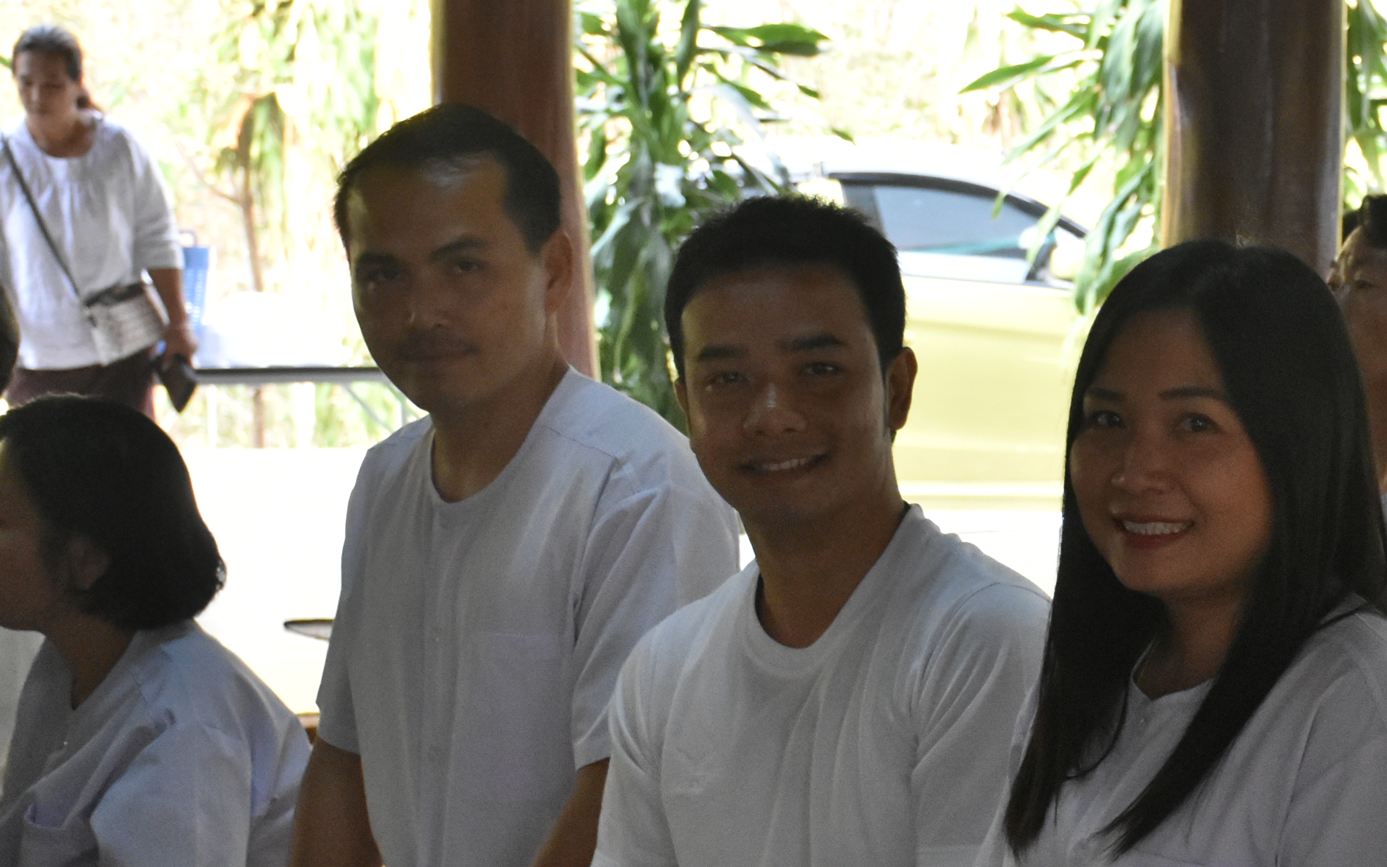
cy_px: 719
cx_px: 1462
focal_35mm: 116
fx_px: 4389
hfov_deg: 17.4
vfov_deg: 11.2
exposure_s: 1/125
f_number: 5.6
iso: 2500
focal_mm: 35
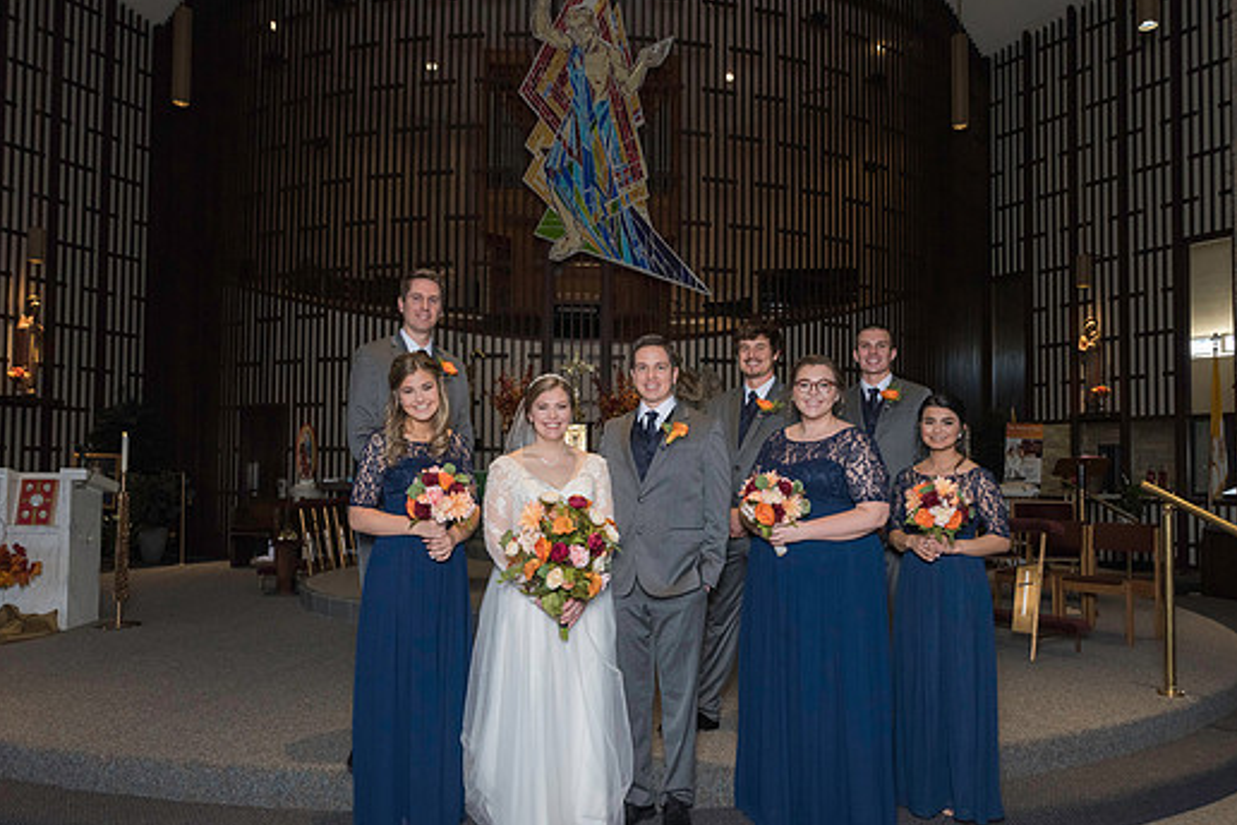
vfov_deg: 47.9
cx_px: 645
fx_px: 928
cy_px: 445
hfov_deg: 67.4
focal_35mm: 27
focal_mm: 24
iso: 1250
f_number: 6.3
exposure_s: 1/160
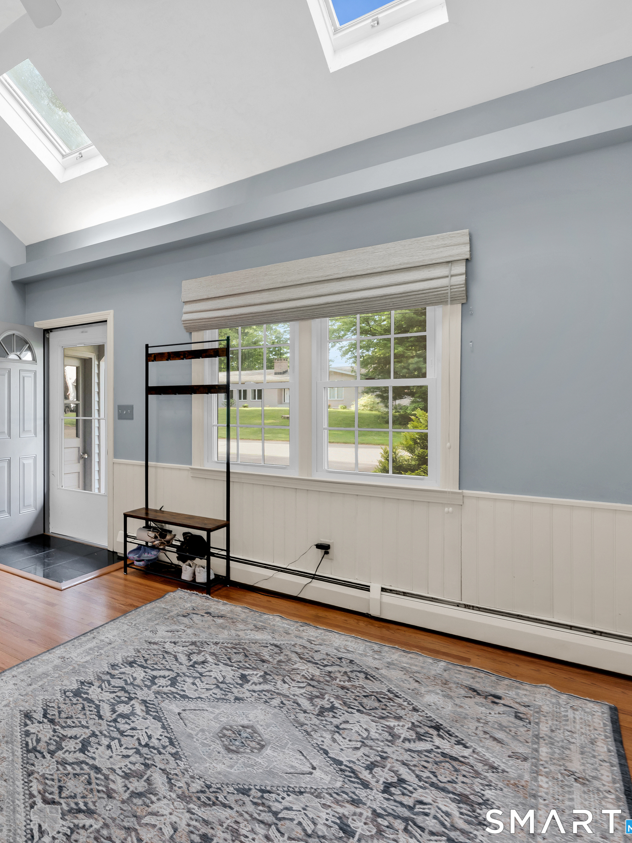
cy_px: 405
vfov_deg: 79.0
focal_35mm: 21
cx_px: 24
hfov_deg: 52.6
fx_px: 511
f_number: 8
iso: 200
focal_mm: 14
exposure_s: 1/320
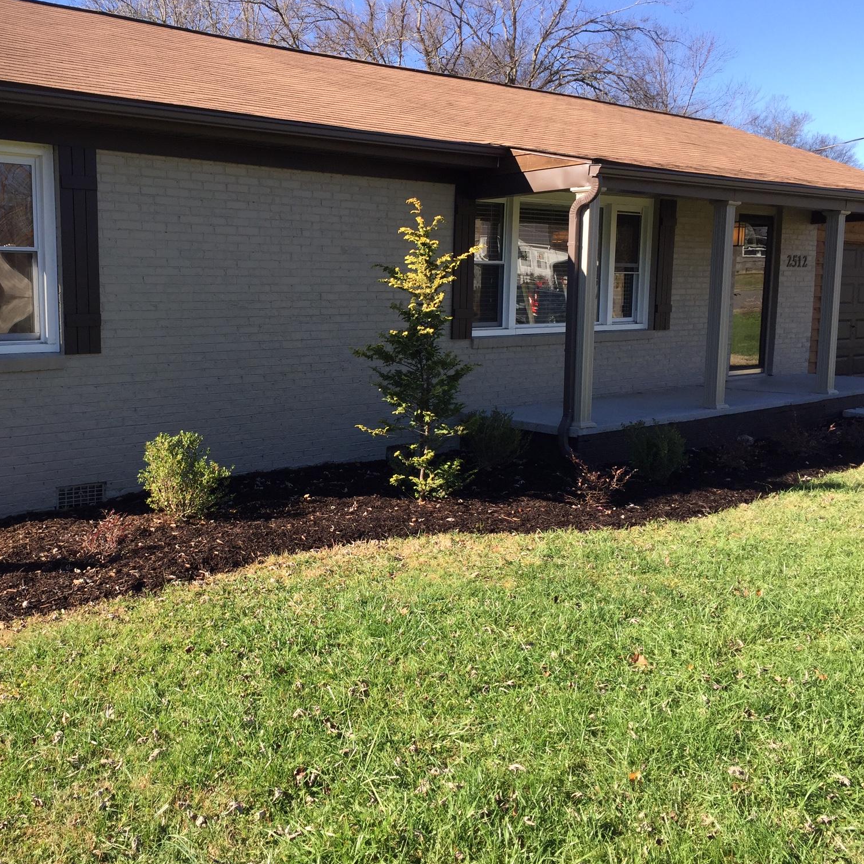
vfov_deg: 47.2
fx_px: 988
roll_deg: -0.2
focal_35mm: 35
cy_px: 432
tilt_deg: -6.9
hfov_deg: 46.7
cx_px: 312
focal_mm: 4.15
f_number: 2.2
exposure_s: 1/706
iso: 32
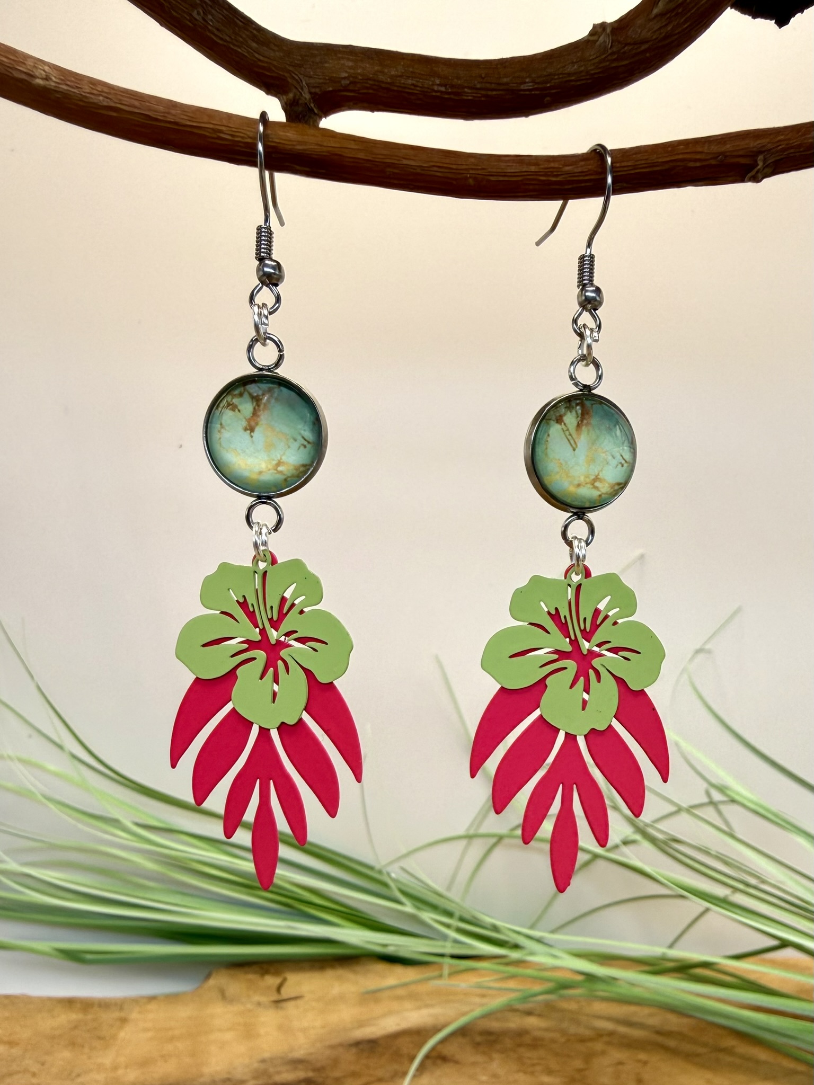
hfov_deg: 56.8
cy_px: 542
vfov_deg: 71.6
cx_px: 407
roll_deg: -1.4
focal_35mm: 24
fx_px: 752
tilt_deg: -5.2
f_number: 2.2
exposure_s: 1/289
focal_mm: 2.22
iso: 40
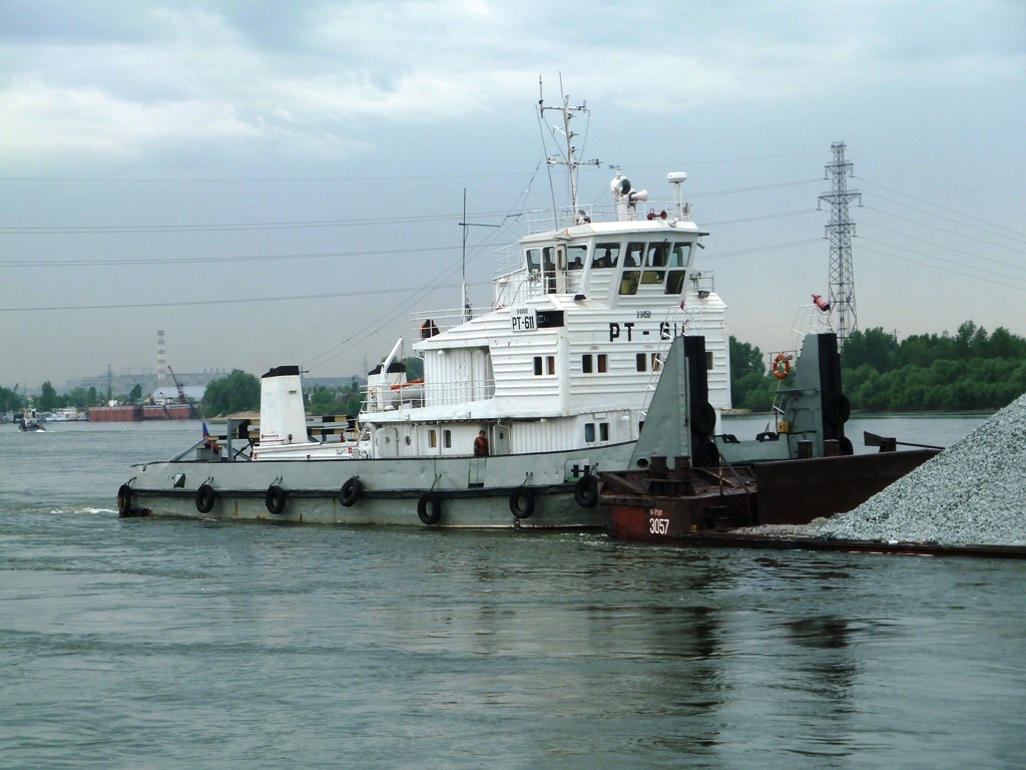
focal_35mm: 104
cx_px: 513
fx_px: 3083
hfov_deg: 18.9
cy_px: 385
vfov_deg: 14.2
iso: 80
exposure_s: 1/200
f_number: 4.3
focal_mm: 17
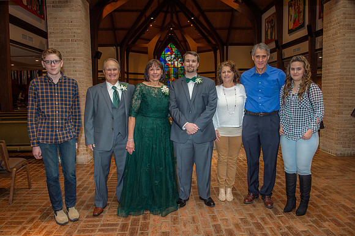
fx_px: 266
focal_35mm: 27
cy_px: 118
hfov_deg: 67.4
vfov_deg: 47.9
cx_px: 178
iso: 1250
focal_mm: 27
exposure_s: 1/160
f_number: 5.6
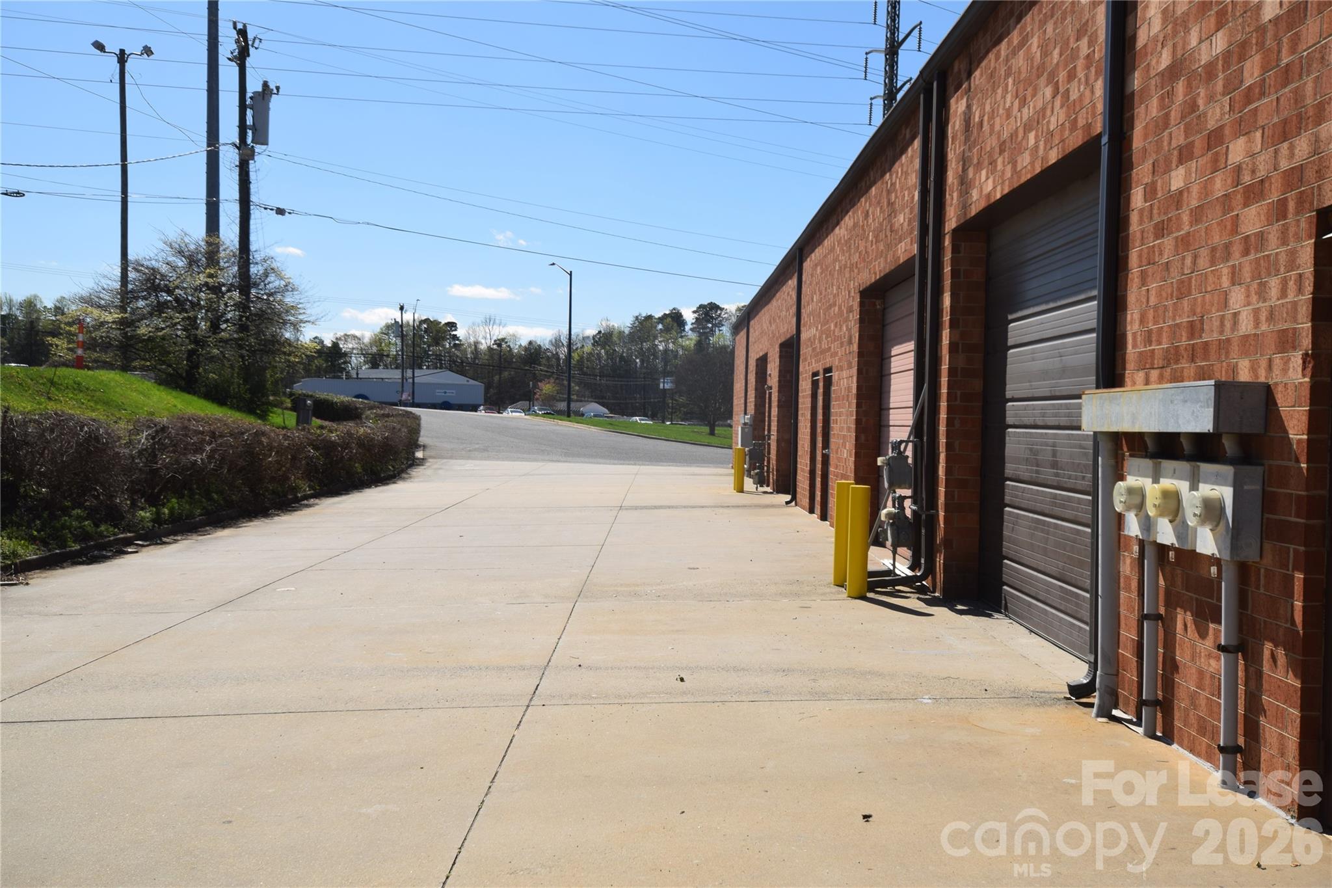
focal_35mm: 33
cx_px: 666
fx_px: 1221
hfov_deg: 57.2
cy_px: 444
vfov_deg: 40.0
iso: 100
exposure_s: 1/200
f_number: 10
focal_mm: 22
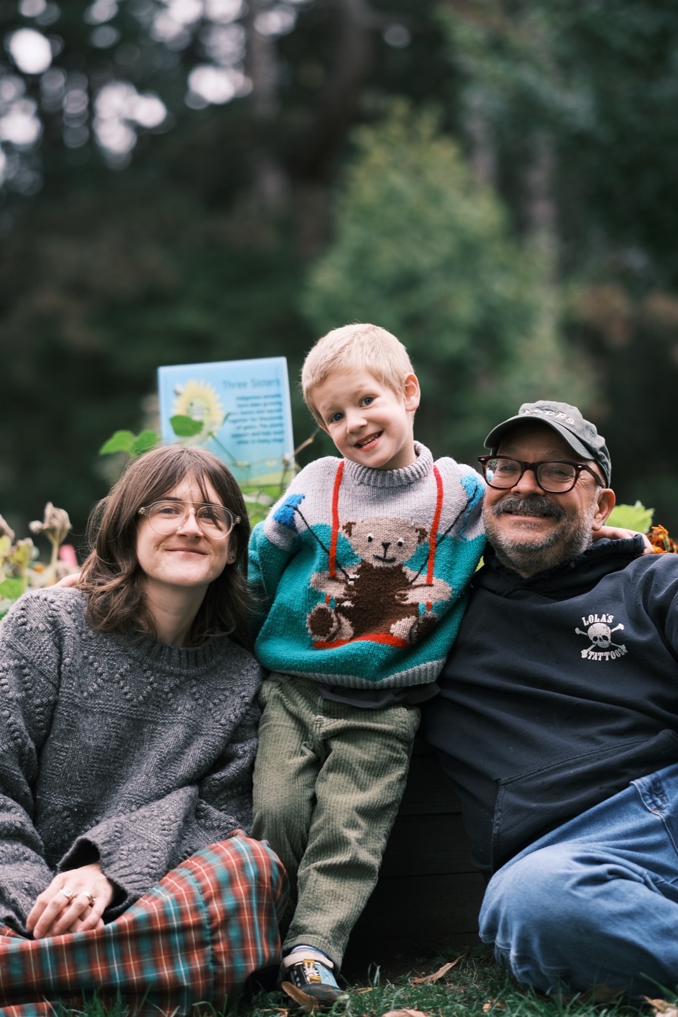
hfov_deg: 10.2
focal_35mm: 135
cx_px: 339
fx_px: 3815
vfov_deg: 15.2
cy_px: 508
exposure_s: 1/800
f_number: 2
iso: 320
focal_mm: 90
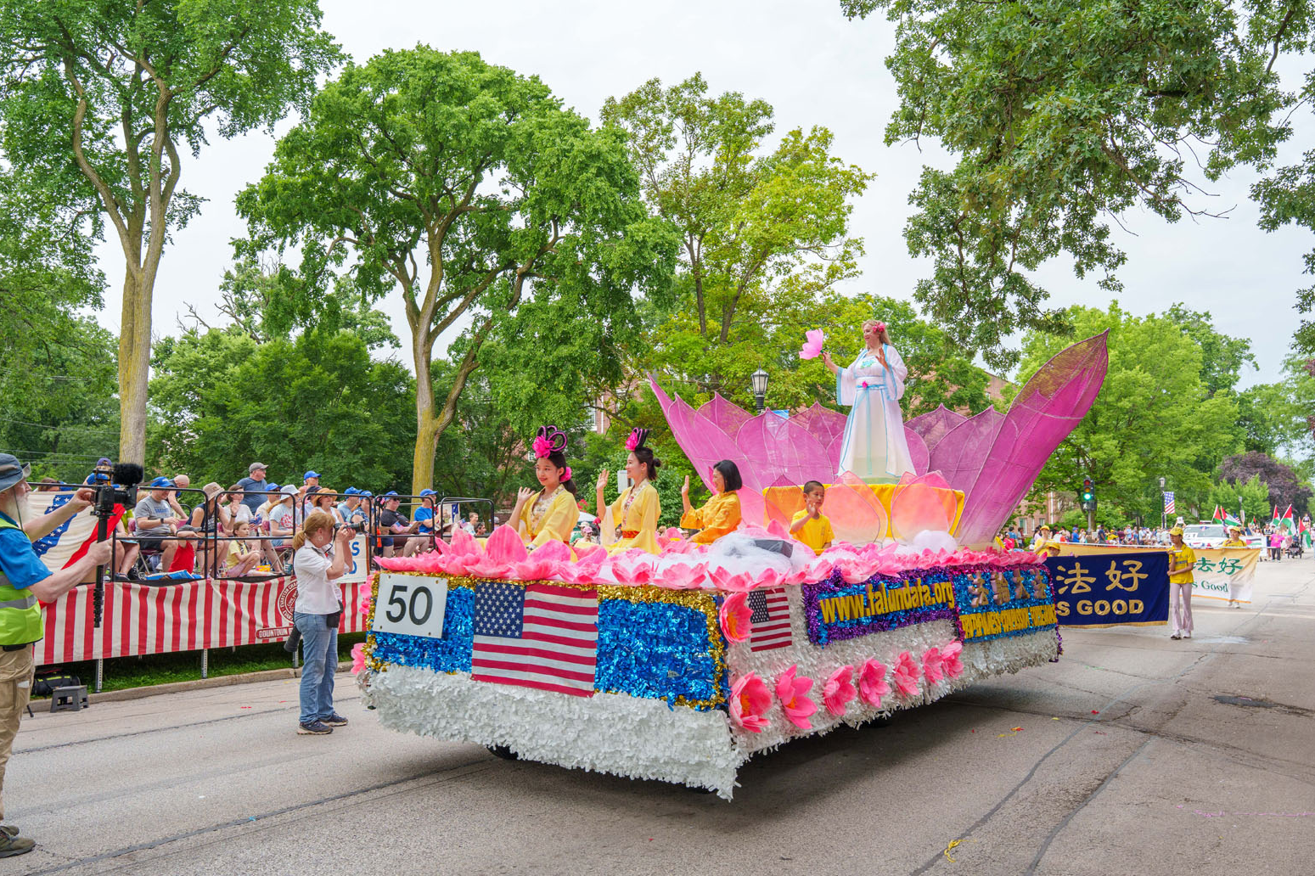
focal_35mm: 31
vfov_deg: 41.8
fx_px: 1147
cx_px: 675
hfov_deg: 59.6
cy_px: 446
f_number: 5.6
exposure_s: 1/100
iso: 400
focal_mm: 30.4
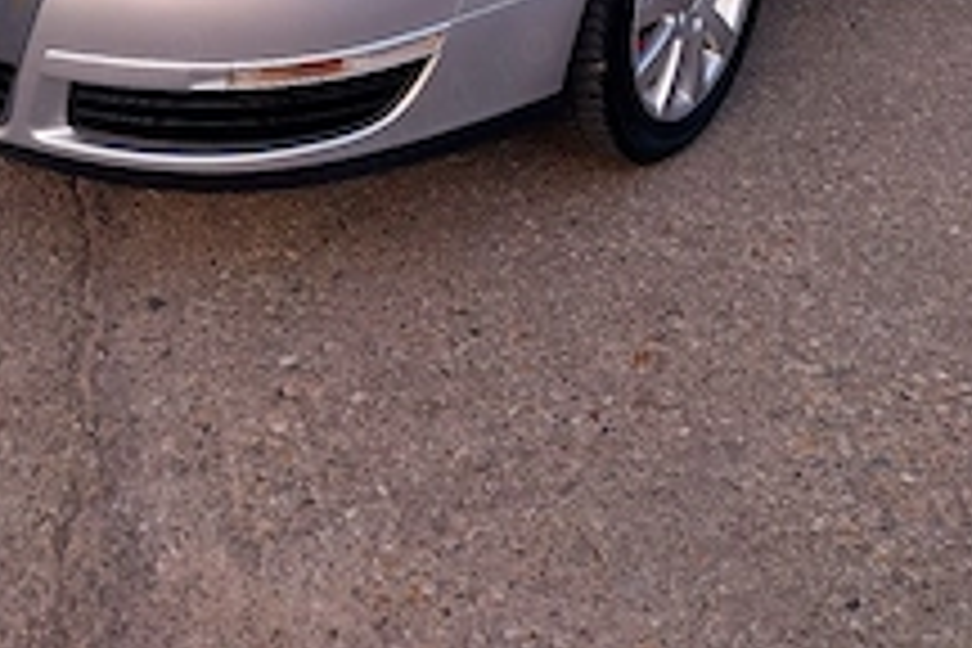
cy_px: -166
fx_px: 1350
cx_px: 500
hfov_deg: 39.6
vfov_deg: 24.1
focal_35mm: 50
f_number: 1.8
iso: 40
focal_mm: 4
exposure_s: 1/50
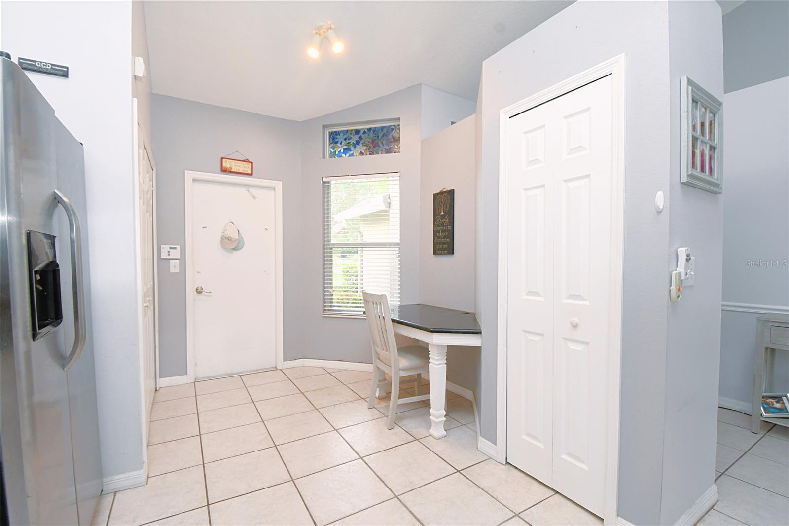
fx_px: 329
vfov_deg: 77.3
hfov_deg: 100.4
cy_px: 263
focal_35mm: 15
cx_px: 394
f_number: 7.1
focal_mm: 10
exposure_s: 1/60
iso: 800
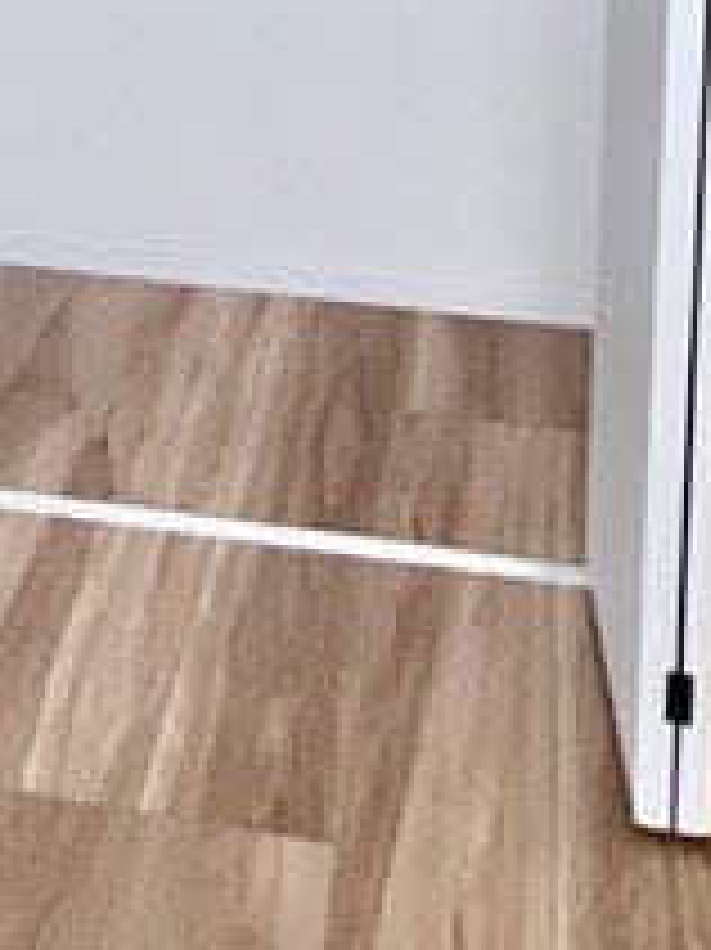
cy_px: -545
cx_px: -158
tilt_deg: -2.7
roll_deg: -1.0
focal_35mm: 101
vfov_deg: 17.2
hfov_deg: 14.2
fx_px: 2769
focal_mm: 3.99
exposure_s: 1/4
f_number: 1.8
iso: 50
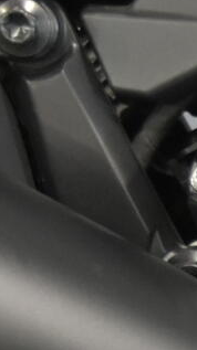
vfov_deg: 7.5
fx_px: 2585
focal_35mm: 278
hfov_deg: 4.1
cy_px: 614
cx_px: 768
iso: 1600
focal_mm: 28
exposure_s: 1/25
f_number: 4.5
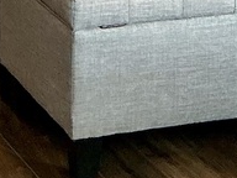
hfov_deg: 9.1
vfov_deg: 6.4
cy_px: -314
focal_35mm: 217
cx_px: -4
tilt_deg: -6.9
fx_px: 1486
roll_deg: +0.0
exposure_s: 1/60
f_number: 1.8
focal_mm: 3
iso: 100
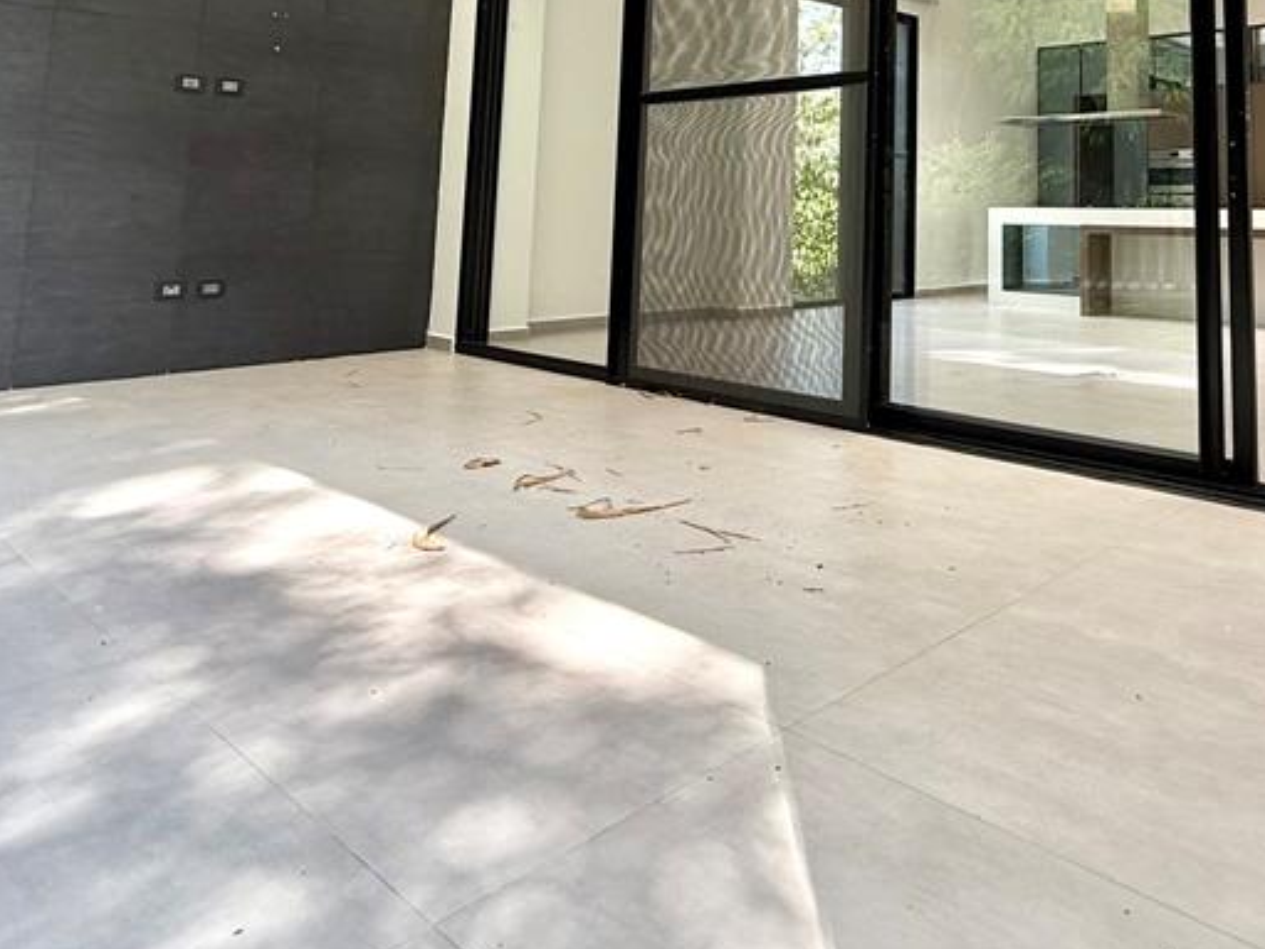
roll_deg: -0.4
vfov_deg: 45.1
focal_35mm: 28
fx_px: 1023
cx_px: 922
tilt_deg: +6.7
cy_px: 91
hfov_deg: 60.6
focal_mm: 2.22
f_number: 2.2
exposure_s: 1/131
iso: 64
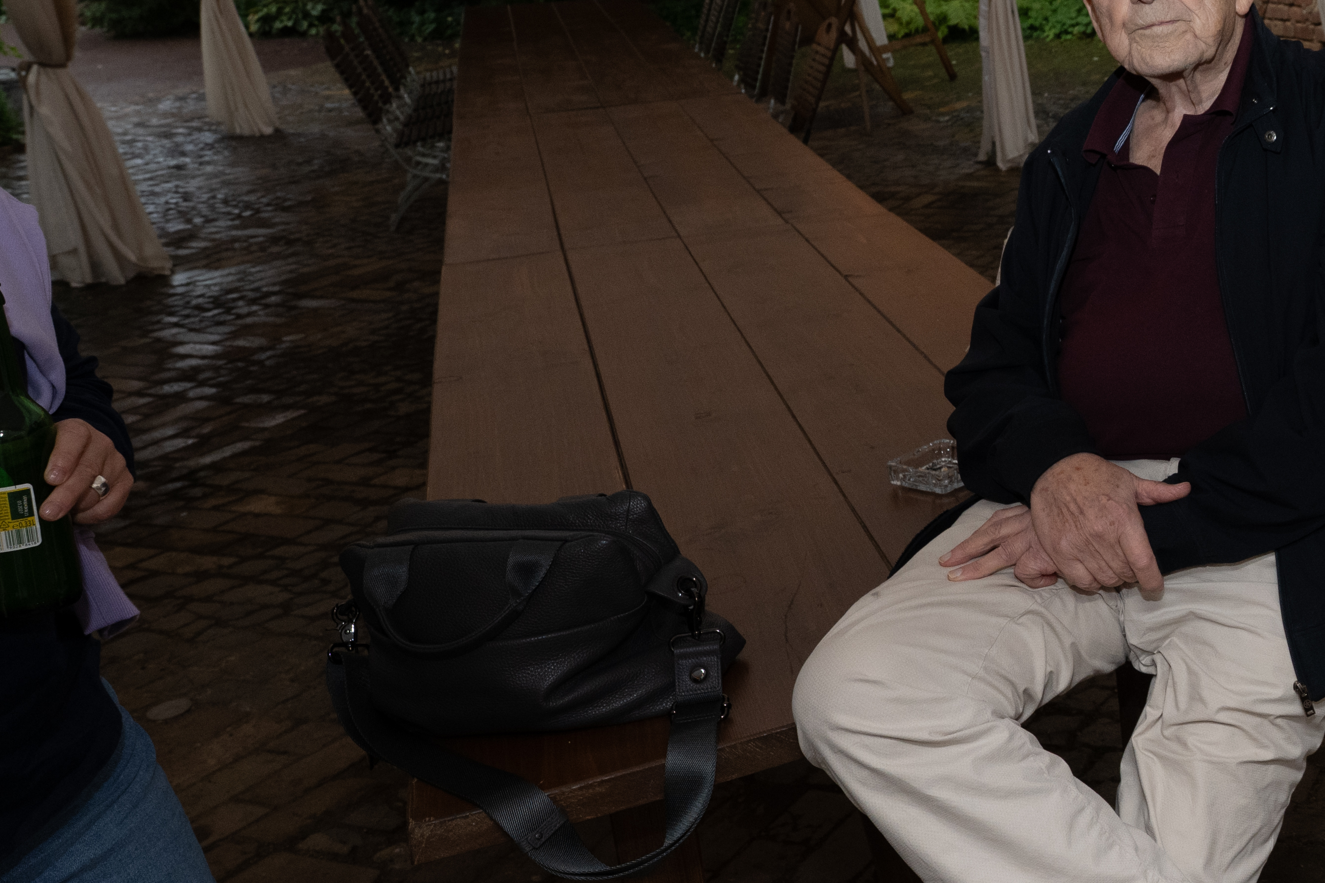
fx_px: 1583
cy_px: 225
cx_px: 1439
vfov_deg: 30.7
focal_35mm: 43
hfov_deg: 38.2
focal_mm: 14
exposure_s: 1/160
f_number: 5
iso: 500
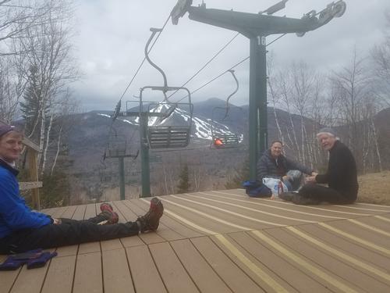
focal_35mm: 26
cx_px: 195
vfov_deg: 53.1
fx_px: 293
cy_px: 146
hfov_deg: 67.3
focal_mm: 4.2
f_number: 1.7
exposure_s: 1/2912
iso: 50
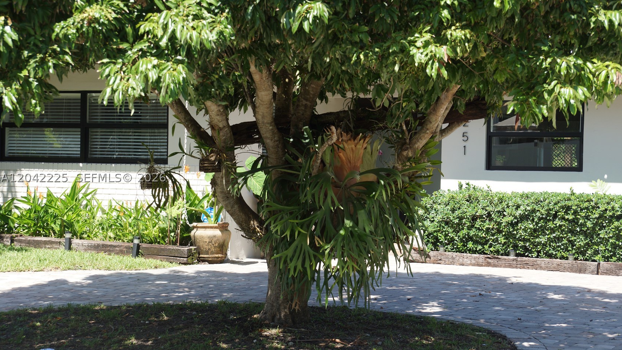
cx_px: 311
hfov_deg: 22.5
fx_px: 1567
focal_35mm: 95
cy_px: 177
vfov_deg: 12.7
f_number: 6.3
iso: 100
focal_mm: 60
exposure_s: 1/200
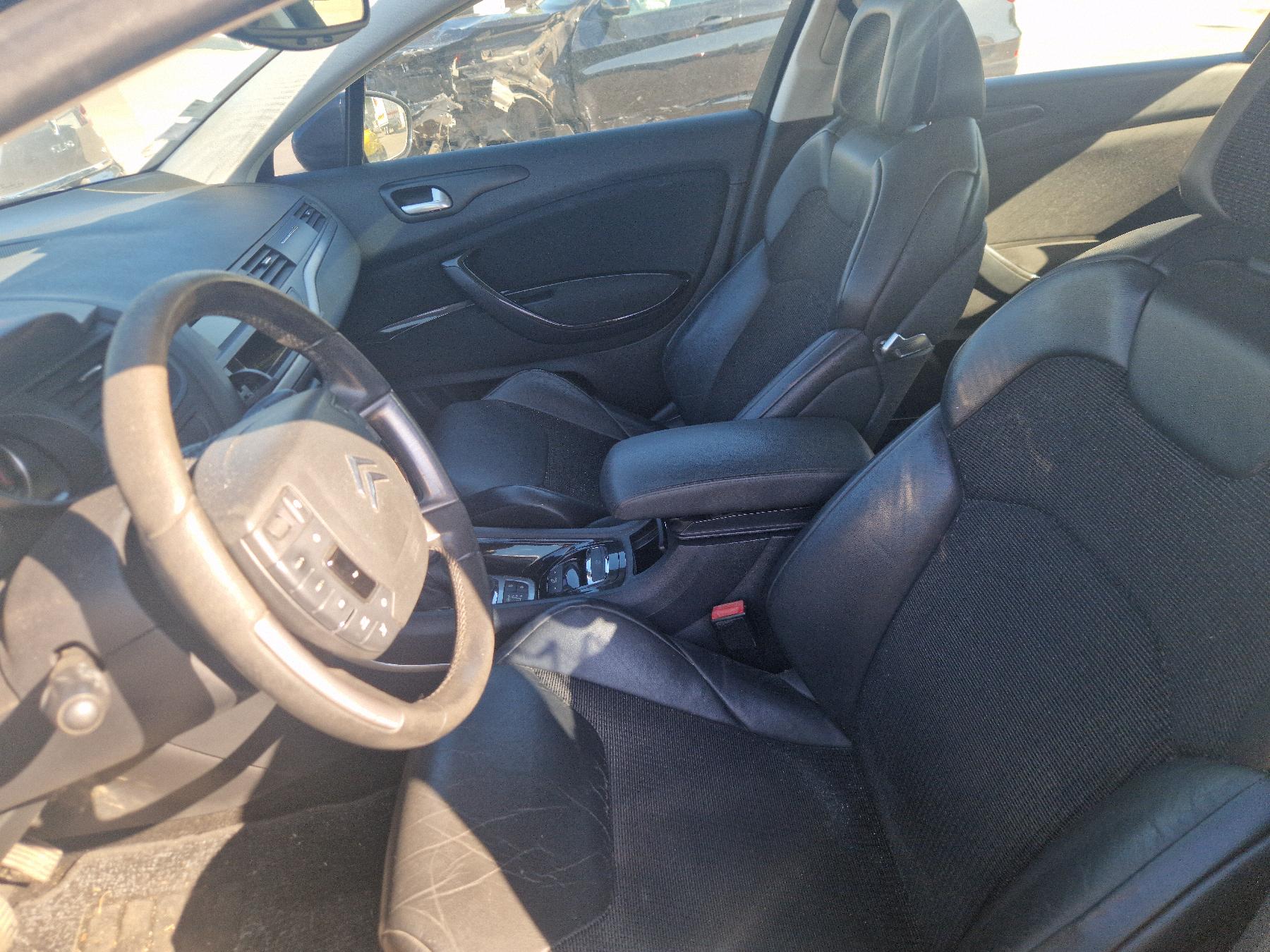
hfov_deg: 73.9
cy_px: 476
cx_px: 635
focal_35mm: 23
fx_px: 844
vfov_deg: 58.9
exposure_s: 1/119
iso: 50
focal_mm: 5.4
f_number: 1.8
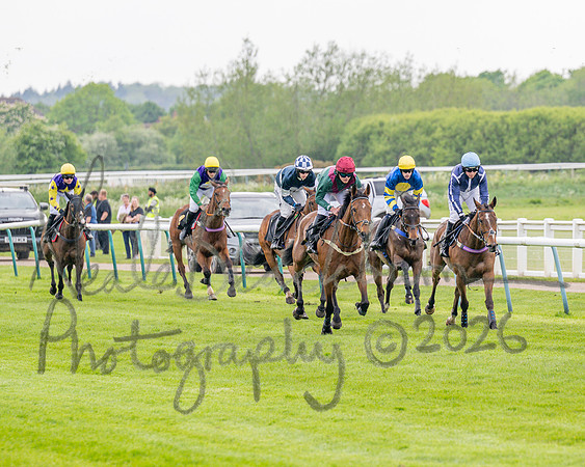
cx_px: 423
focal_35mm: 356
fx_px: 6155
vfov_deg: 4.4
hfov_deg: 5.4
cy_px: 281
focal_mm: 175
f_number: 4
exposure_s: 1/1000
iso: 400
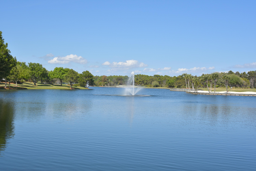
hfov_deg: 42.7
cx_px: 128
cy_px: 86
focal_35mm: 46
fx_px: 327
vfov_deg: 29.2
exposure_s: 1/500
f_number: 11
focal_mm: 46
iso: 200
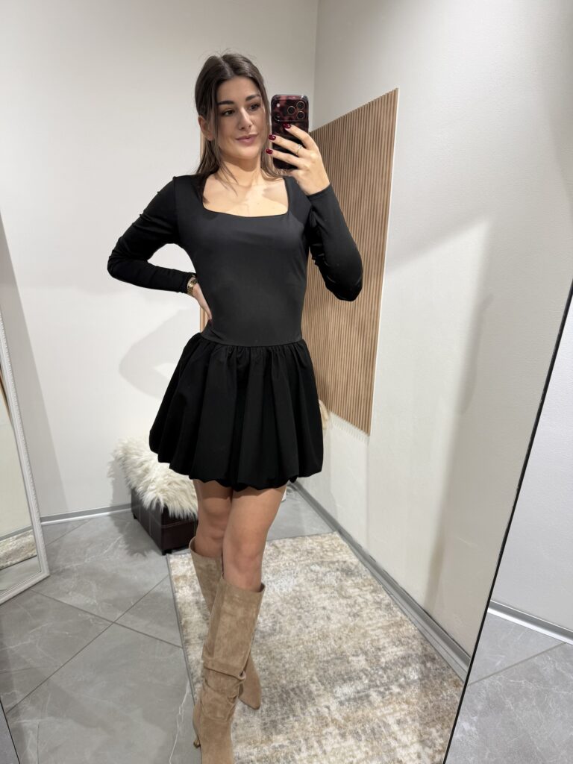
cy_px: 382
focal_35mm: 24
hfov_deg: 56.8
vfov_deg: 71.6
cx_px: 286
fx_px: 530
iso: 64
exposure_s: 1/100
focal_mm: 6.76
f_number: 1.78
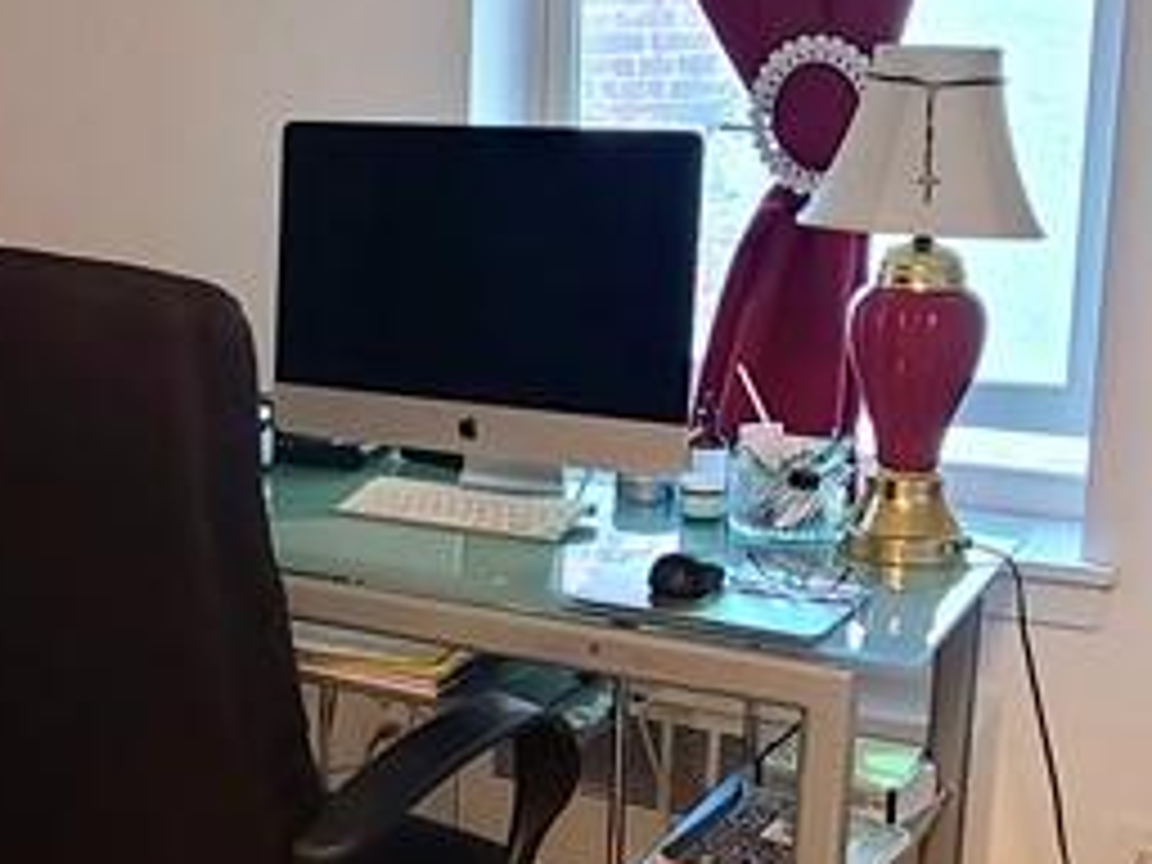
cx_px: 292
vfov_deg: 28.0
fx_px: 1731
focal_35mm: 52
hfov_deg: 36.0
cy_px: 414
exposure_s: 1/30
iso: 640
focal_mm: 2.2
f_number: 2.2
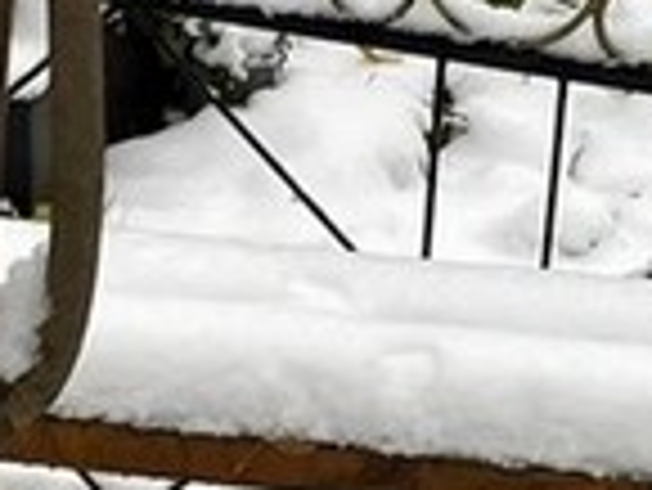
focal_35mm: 183
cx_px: 360
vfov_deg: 8.1
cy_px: 171
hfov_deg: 10.8
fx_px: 3450
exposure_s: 1/187
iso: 32
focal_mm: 4.2
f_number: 1.6
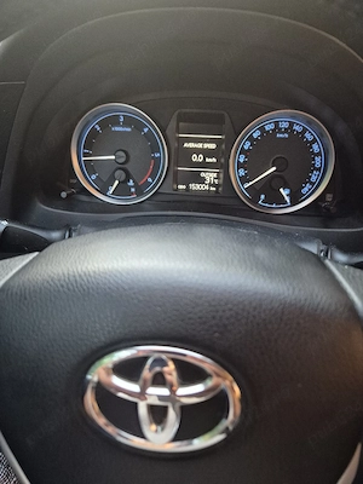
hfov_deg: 58.9
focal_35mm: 23
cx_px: 182
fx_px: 322
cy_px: 242
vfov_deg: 73.9
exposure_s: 1/100
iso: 1250
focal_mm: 5.4
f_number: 1.8
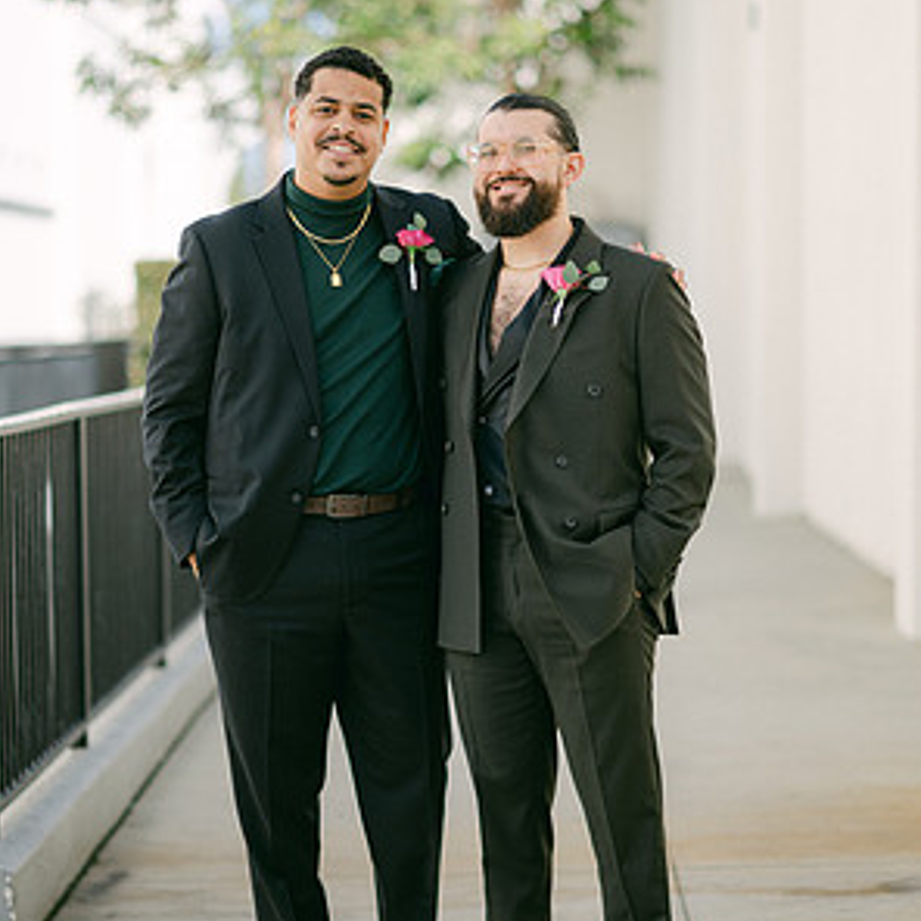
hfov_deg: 15.8
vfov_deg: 15.8
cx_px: 460
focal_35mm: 110
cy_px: 495
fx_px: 3311
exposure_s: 1/2500
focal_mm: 85
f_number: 1.8
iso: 80
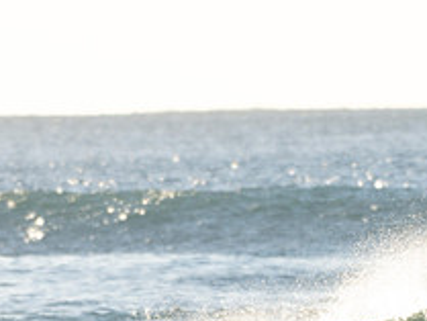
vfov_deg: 1.3
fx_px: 14305
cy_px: 381
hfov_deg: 1.7
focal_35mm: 1159
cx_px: 380
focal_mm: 290
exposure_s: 1/1000
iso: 280
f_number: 5.6
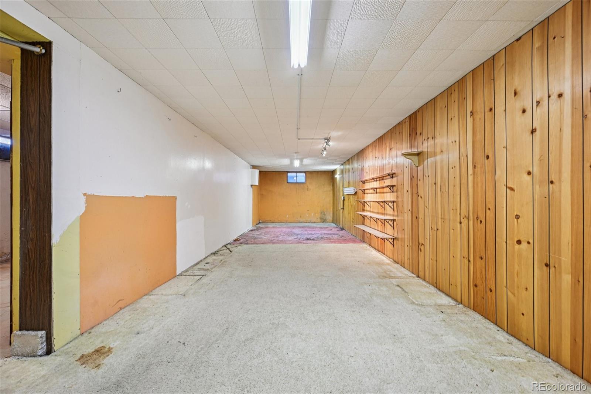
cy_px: 197
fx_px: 230
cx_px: 296
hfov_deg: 104.3
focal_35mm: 14
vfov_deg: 81.2
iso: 400
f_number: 8
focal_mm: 14
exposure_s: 1/8
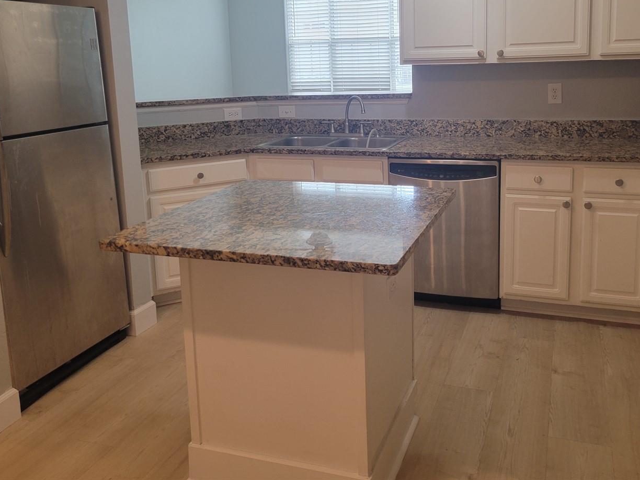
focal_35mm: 34
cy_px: 167
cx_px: 372
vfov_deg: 41.3
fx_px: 629
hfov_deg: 53.7
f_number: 1.8
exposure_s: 1/60
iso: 200
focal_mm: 5.4
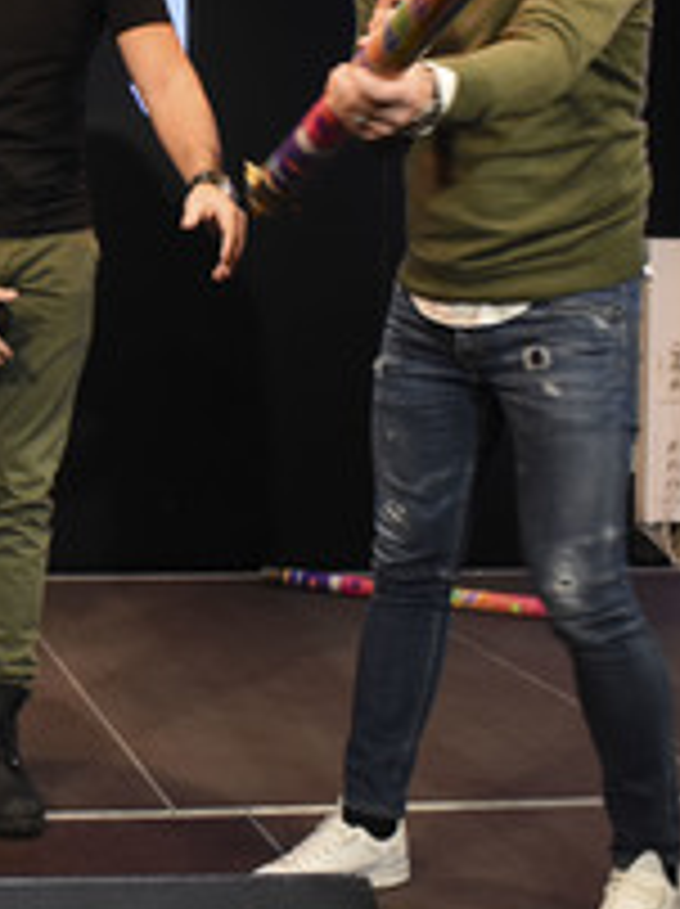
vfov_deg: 32.8
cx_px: -160
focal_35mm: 58
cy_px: 252
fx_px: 1522
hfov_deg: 22.9
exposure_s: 1/60
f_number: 5.6
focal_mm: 18
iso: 1600
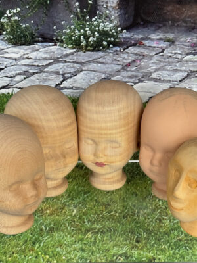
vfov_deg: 39.7
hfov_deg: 30.3
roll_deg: +0.8
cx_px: 98
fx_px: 364
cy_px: 132
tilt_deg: -28.8
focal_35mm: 48
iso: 64
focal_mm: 6.76
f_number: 1.78
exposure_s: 1/900
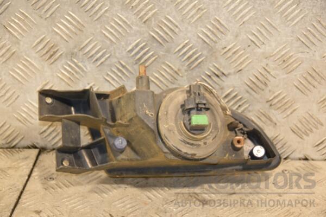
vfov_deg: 14.7
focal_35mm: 93
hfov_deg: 21.9
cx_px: 163
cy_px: 108
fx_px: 842
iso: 800
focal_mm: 62
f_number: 5.3
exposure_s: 1/100
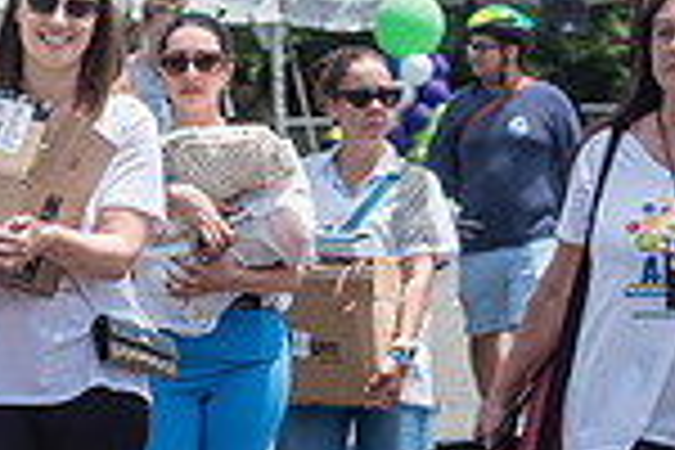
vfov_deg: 3.3
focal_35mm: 420
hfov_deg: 4.9
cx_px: -400
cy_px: 547
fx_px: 7874
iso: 250
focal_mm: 92
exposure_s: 1/1600
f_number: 4.5
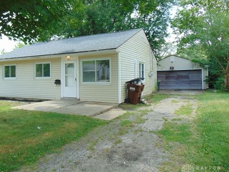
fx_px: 192
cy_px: 76
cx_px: 97
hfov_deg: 61.4
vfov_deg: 48.1
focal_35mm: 29
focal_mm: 4.5
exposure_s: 1/250
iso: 80
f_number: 3
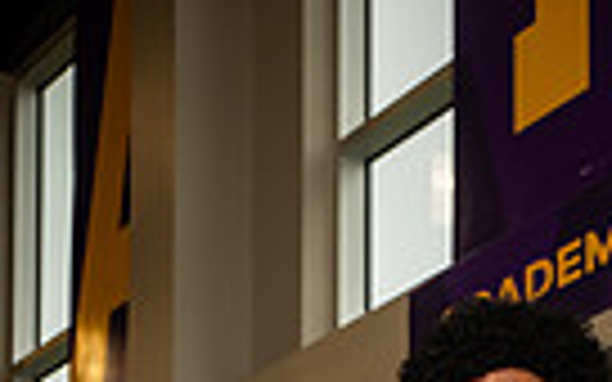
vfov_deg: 8.8
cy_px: 930
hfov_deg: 15.4
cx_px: 500
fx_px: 2252
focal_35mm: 135
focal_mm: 40
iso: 500
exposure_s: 1/250
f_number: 5.6
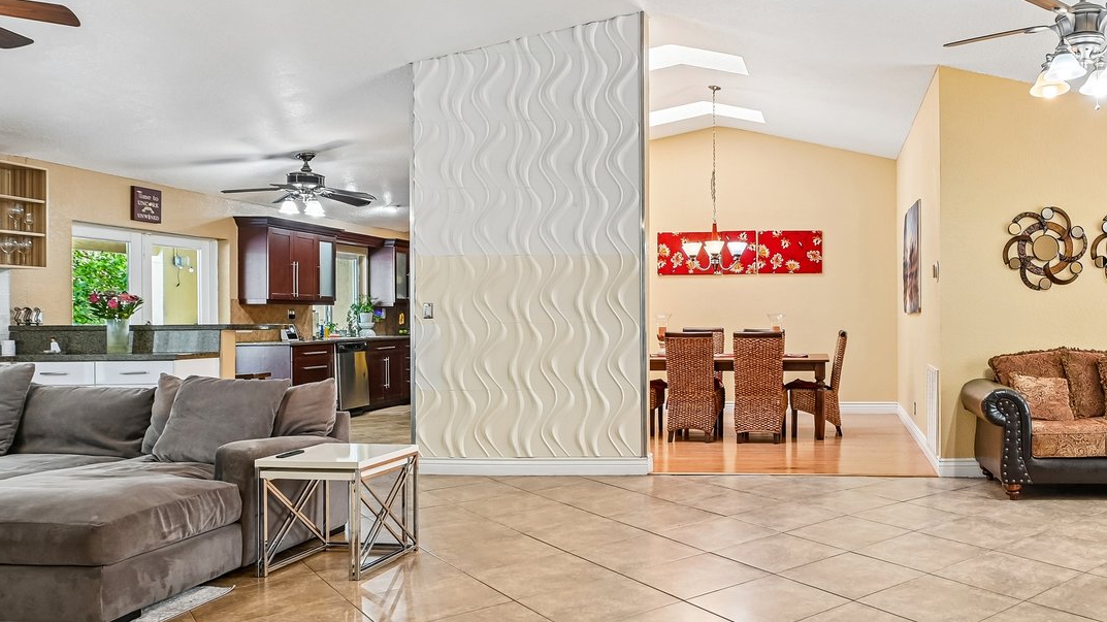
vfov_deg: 41.5
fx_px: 822
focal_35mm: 28
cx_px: 819
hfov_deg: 64.2
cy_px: 319
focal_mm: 14
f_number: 7.1
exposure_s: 1/13
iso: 250
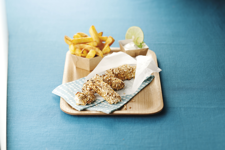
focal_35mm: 85
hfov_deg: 23.9
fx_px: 531
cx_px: 112
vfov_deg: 16.1
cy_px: 75
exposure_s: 1/30
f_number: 6.3
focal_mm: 85
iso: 100
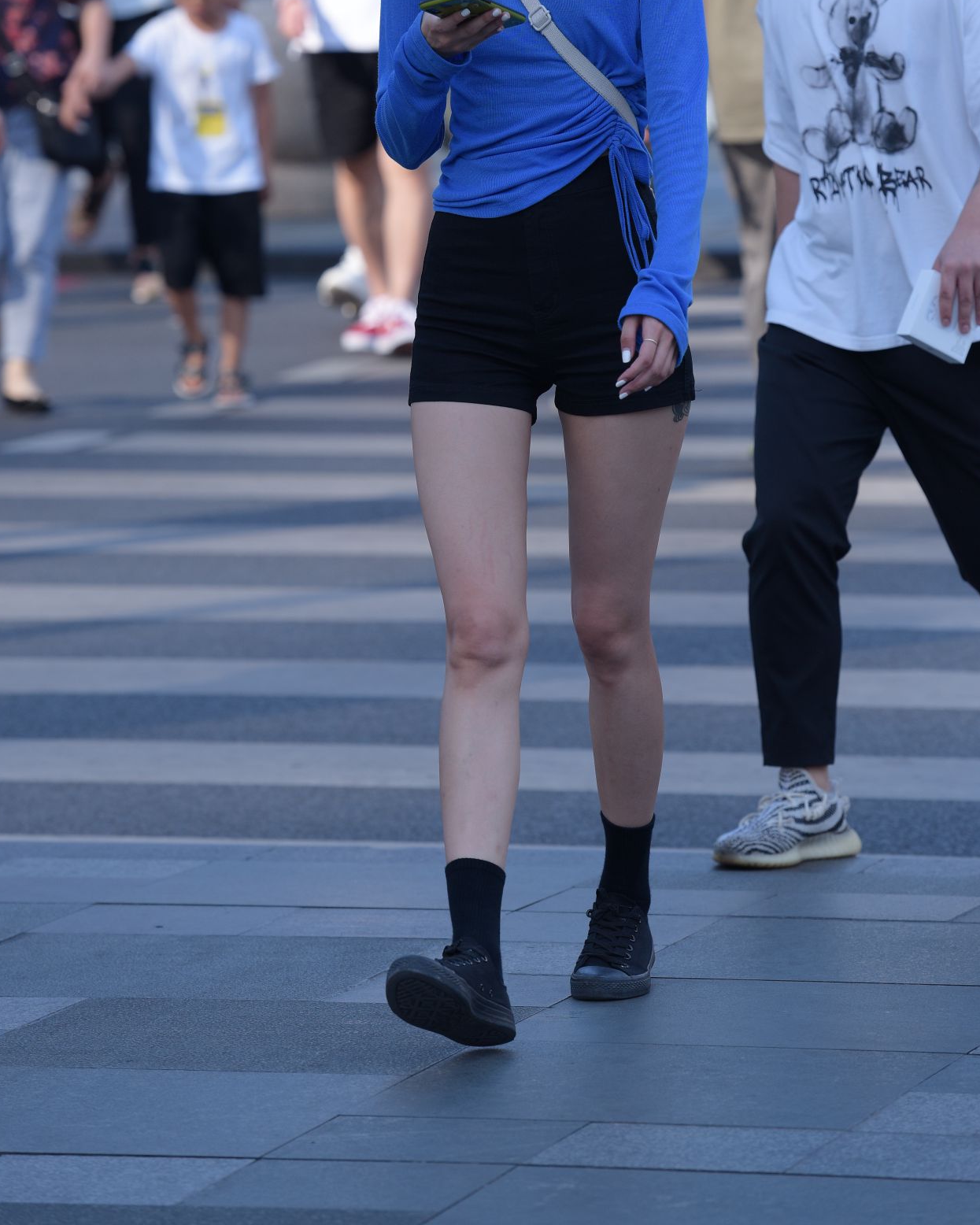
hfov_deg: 6.2
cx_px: 491
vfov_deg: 7.8
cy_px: 379
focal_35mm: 249
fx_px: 9027
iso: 280
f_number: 4
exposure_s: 1/800
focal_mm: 170
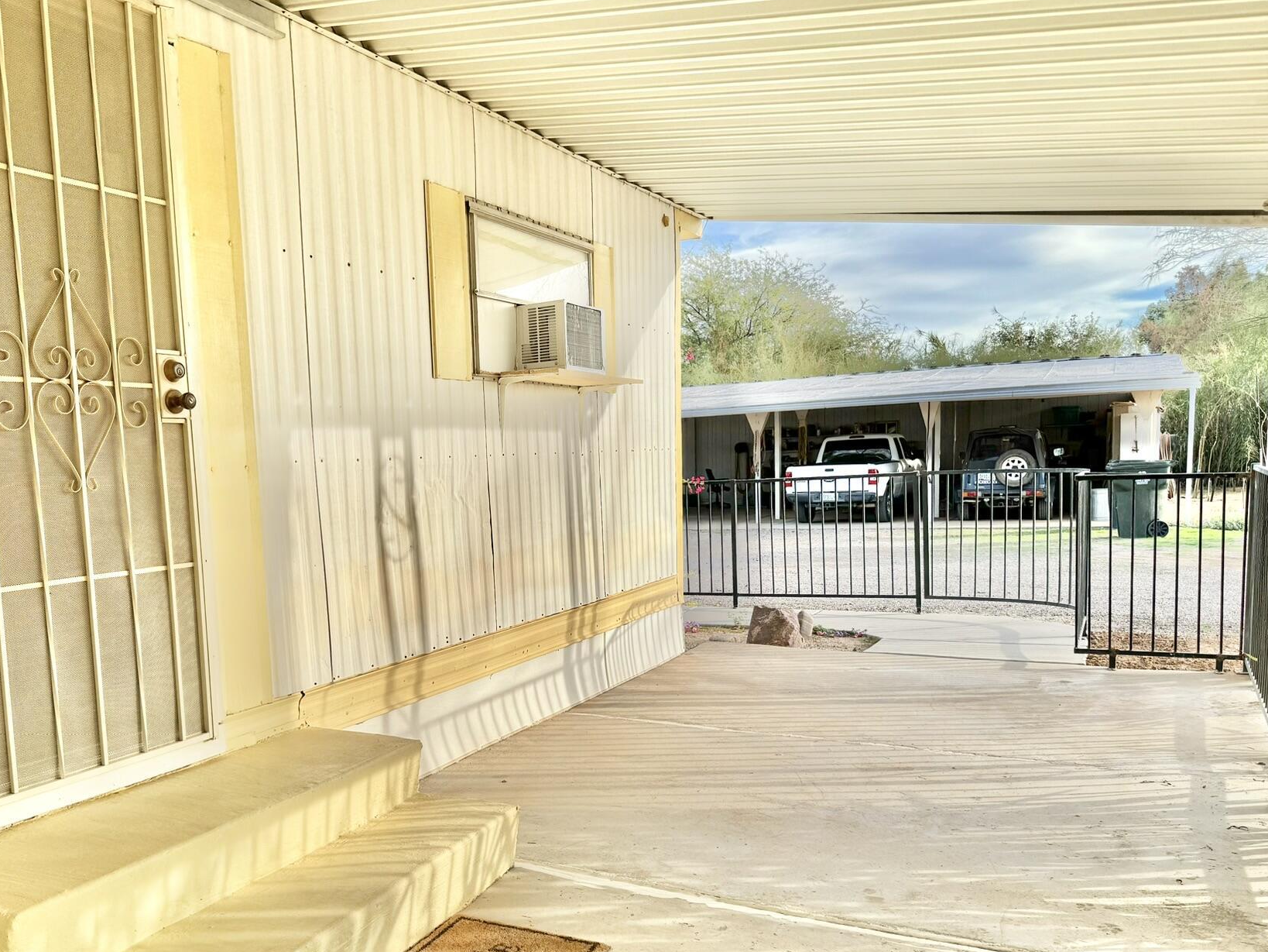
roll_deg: +1.8
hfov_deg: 59.4
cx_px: 504
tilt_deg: -5.6
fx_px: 1099
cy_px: 583
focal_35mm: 30
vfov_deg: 46.5
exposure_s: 1/1637
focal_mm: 6.76
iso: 80
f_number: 1.78
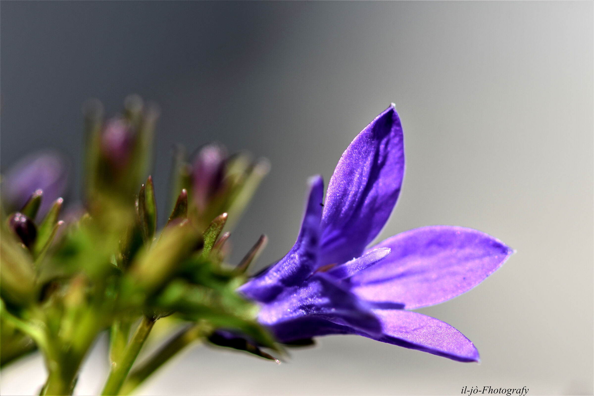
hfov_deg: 6.5
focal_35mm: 315
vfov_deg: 4.4
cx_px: 297
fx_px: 5197
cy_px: 198
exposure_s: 1/250
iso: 100
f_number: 9
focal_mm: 210
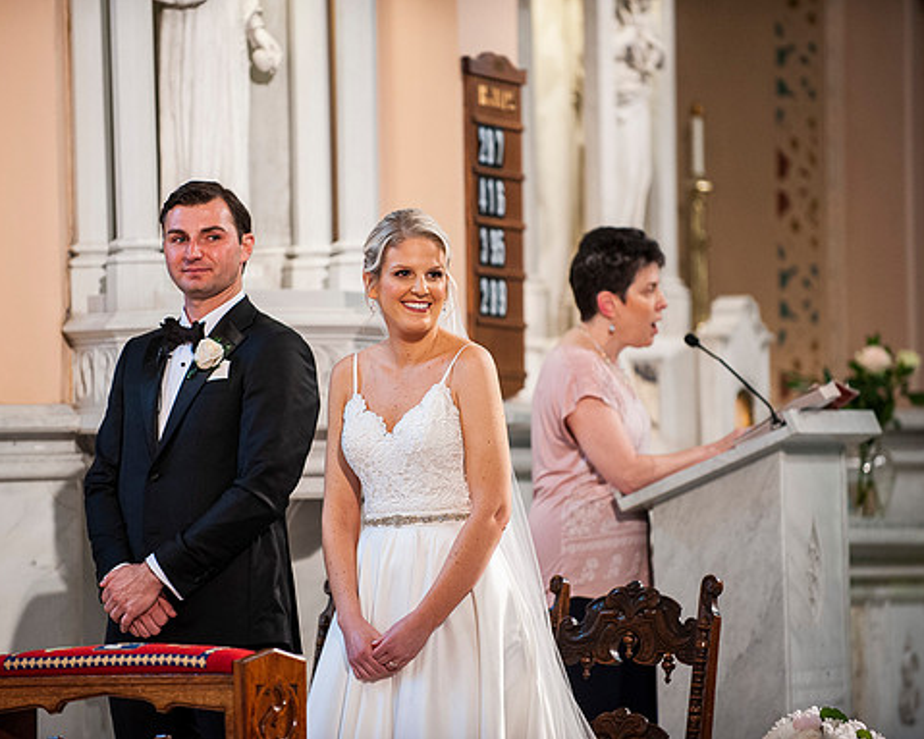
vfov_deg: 6.8
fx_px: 6206
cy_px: 370
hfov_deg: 8.5
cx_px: 426
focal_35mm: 227
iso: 1600
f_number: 2.8
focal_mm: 200
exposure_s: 1/80
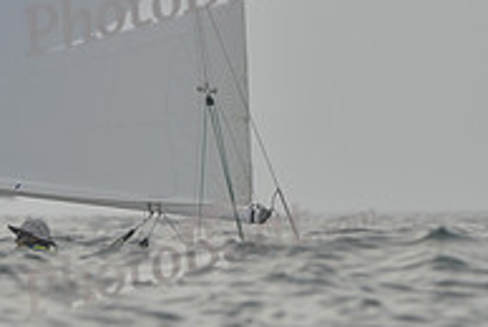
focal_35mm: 716
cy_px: 157
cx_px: -106
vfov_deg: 1.9
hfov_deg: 2.9
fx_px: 9720
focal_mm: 240
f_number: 7.1
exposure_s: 1/800
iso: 280
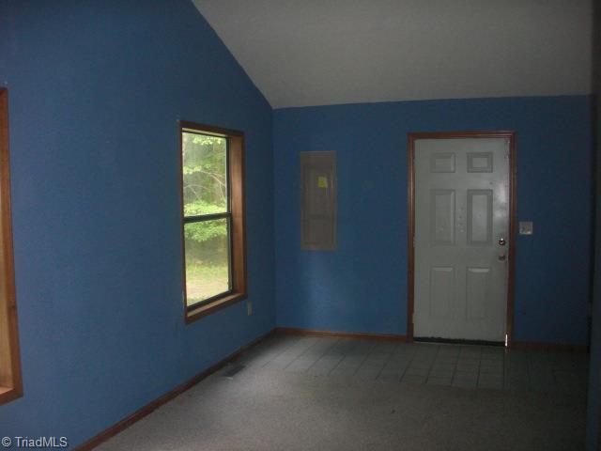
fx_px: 625
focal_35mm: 36
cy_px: 226
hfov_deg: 51.4
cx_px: 300
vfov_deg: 39.7
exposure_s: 1/60
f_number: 2.8
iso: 200
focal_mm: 6.3
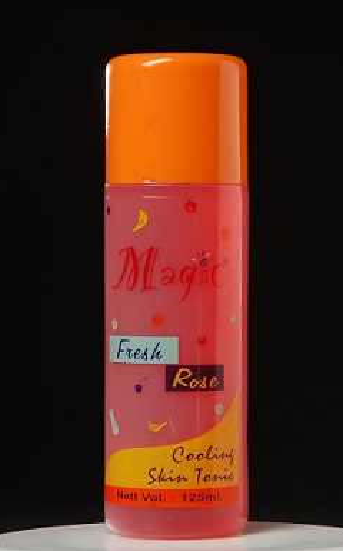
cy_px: 275
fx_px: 3125
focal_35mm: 209
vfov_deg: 10.1
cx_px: 182
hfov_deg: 6.3
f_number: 11
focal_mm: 135
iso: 100
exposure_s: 1/125
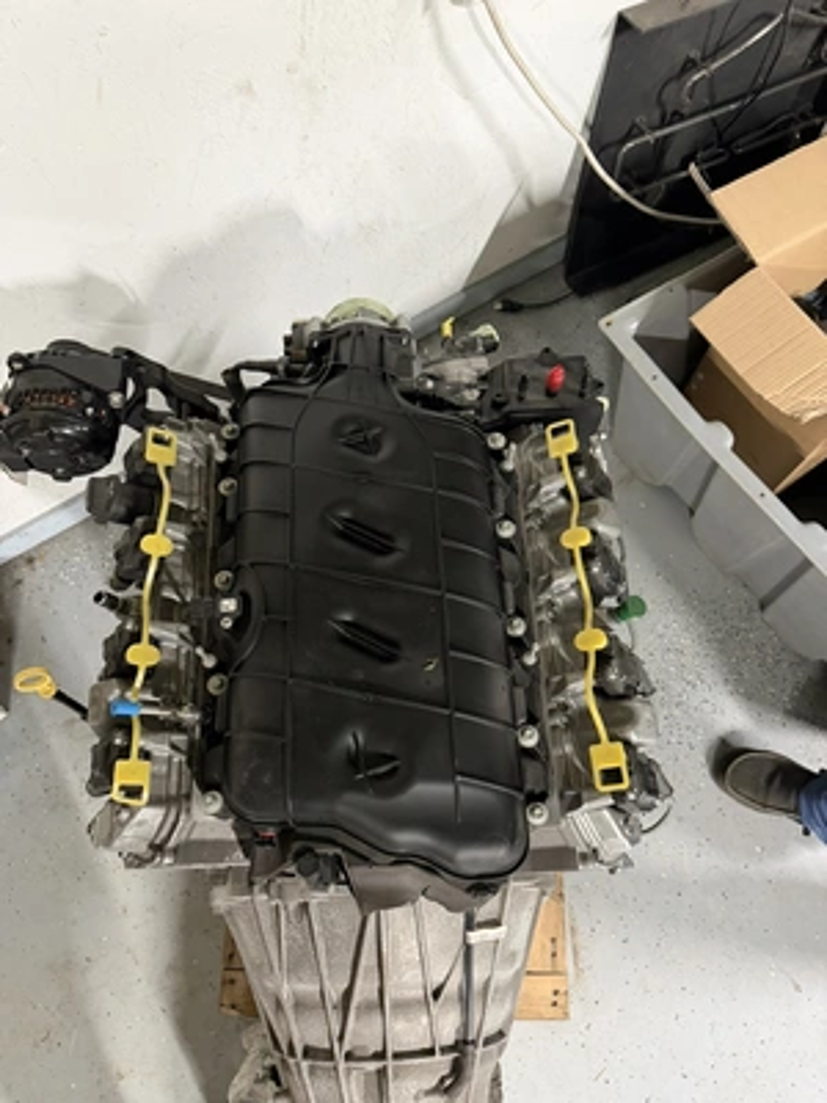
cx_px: 414
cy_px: 552
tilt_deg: -67.7
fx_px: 765
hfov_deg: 56.8
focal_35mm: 24
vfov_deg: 71.6
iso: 800
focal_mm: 6.76
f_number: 1.78
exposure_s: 1/40
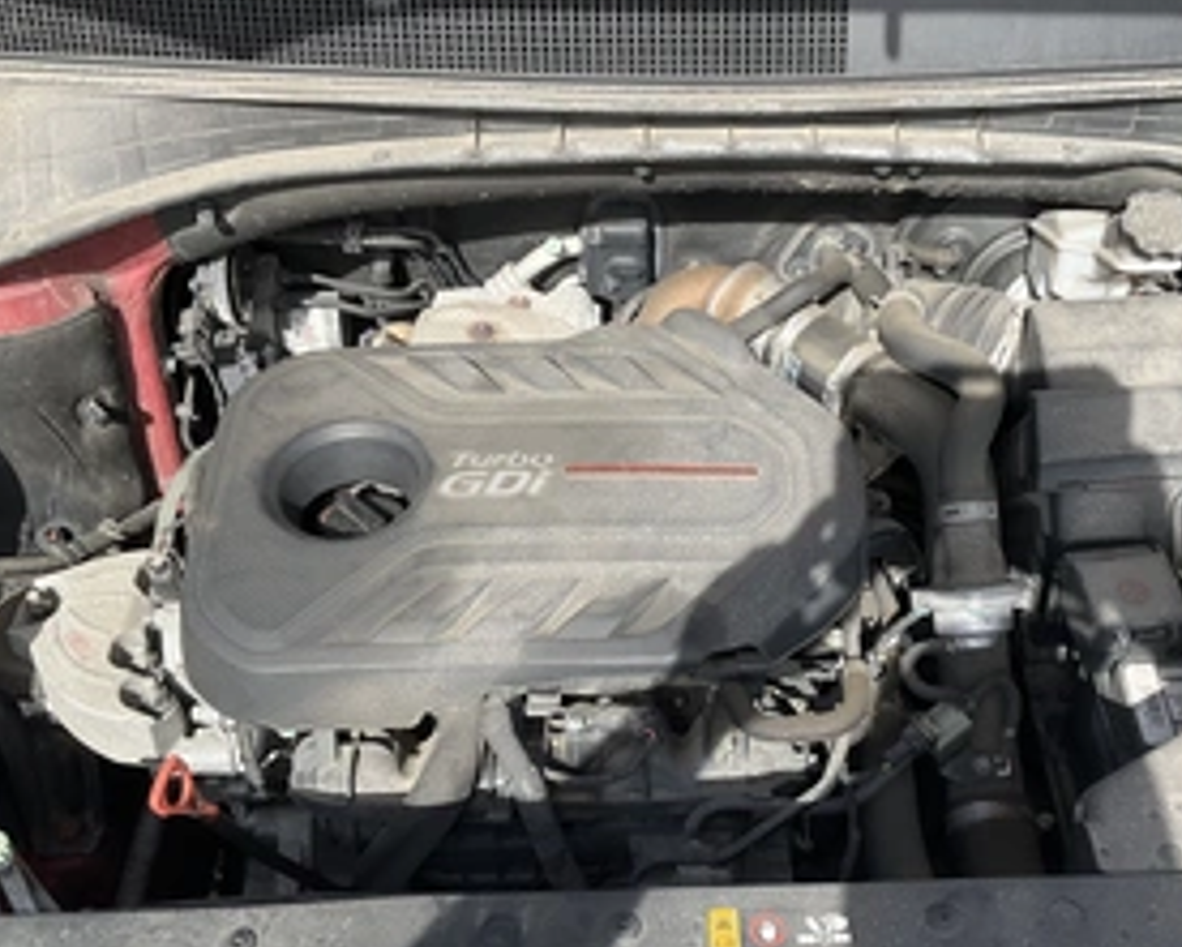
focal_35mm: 41
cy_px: 574
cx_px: 732
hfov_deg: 44.4
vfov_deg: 36.4
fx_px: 1435
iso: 25
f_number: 1.8
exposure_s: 1/728
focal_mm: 3
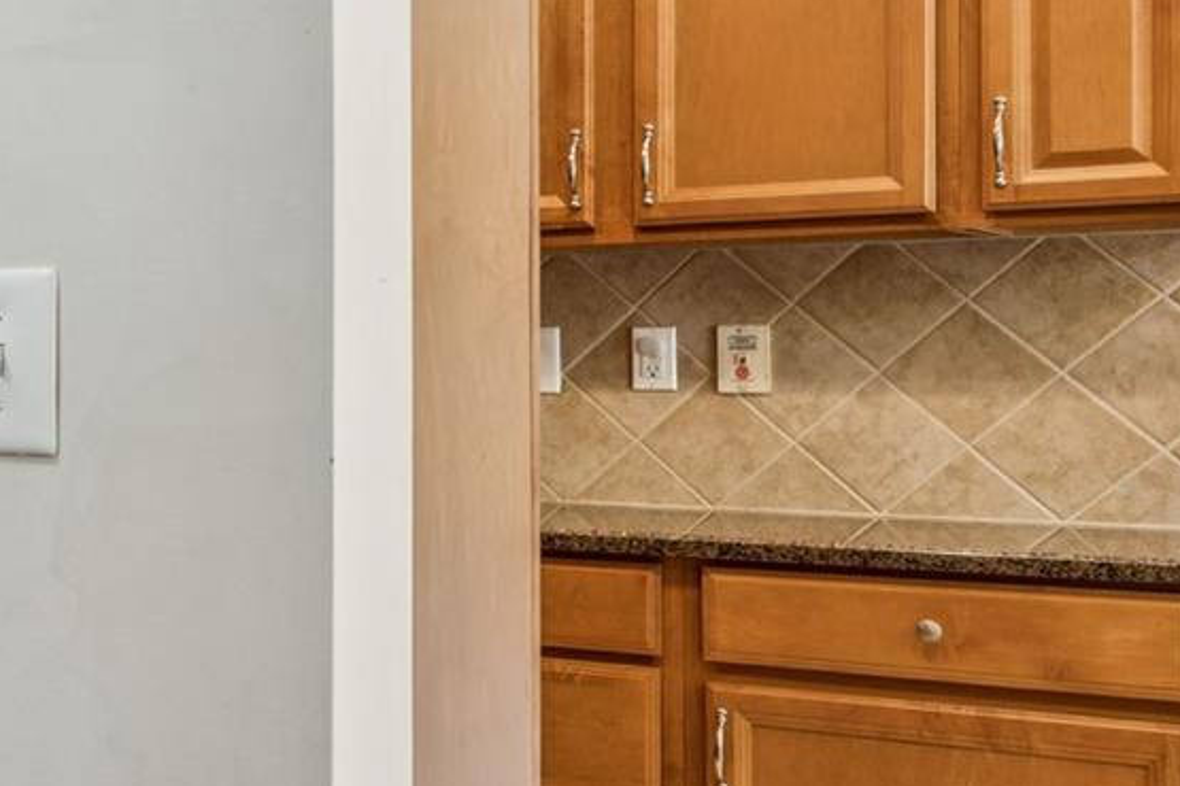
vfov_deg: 22.6
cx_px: -617
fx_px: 1970
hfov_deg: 25.0
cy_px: 345
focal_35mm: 60
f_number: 9
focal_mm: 16.3
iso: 100
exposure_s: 1/2
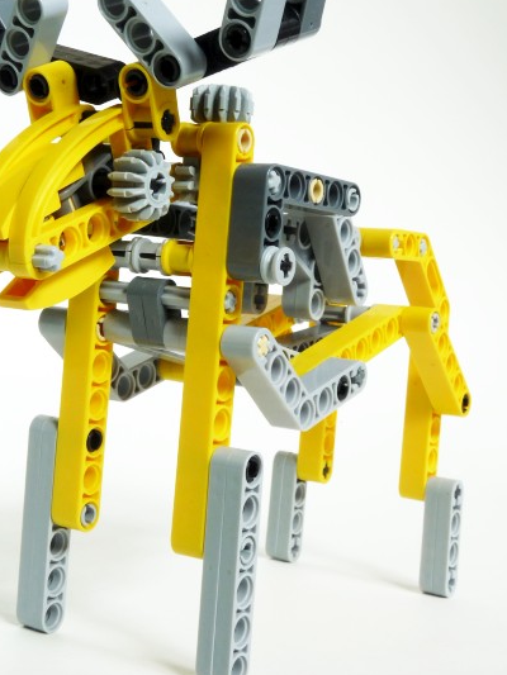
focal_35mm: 66
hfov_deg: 22.2
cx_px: 190
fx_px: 1288
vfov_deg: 29.3
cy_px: 286
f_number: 6.3
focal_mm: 7.8
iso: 100
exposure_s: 1/25
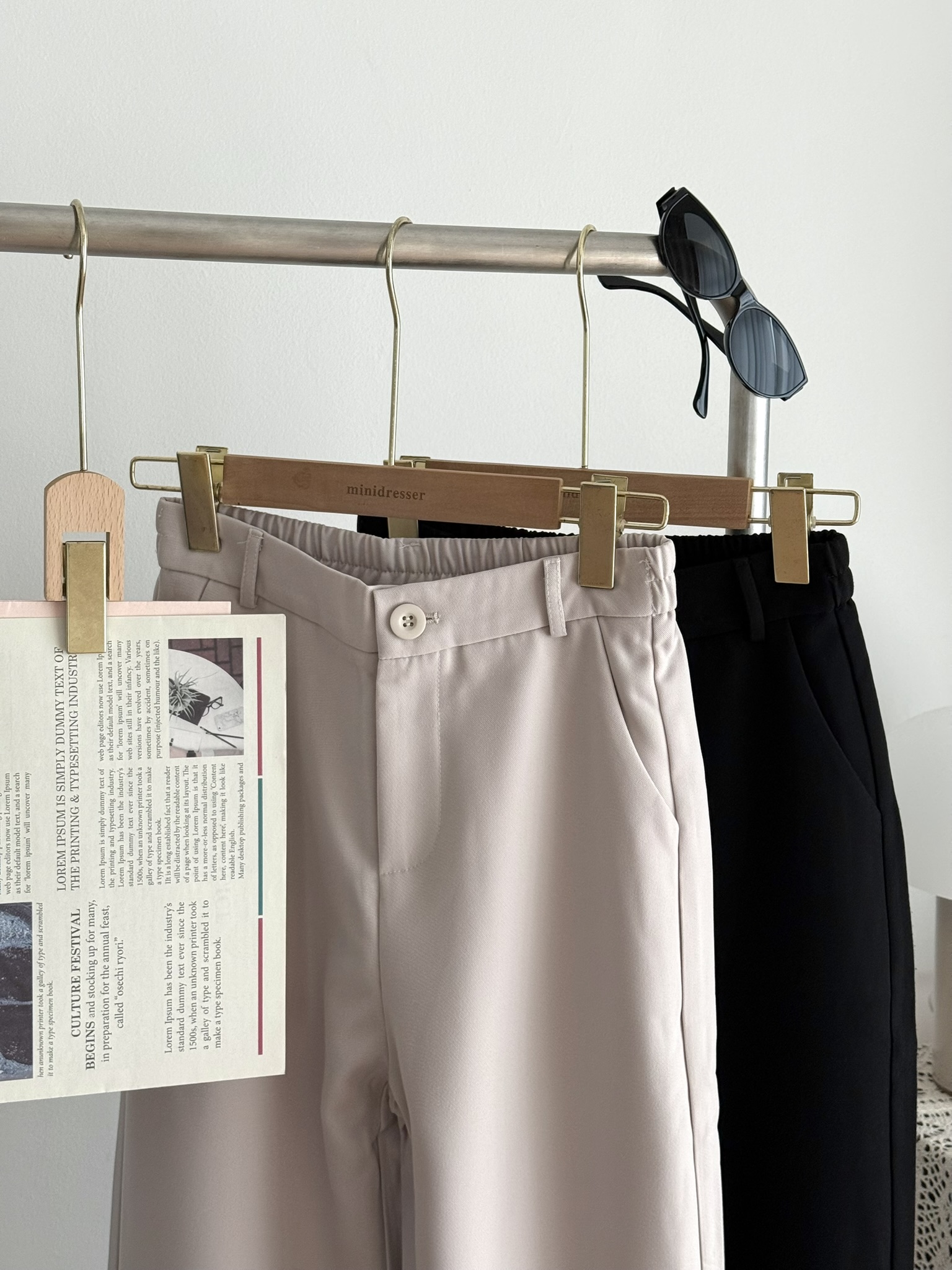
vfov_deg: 39.7
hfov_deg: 30.3
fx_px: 1760
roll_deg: -1.1
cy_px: 635
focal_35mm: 48
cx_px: 476
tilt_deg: -5.5
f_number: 1.78
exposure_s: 1/60
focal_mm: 6.76
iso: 100
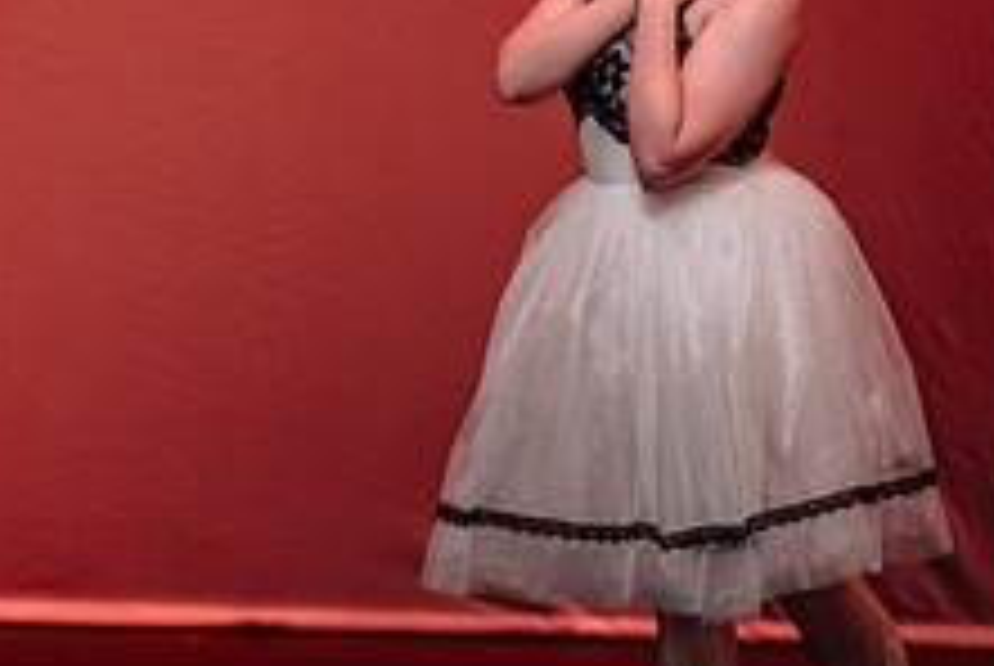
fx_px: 13105
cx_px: -4
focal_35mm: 474
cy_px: 406
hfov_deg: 4.3
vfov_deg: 2.9
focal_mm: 150
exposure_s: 1/400
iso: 1000
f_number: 2.8
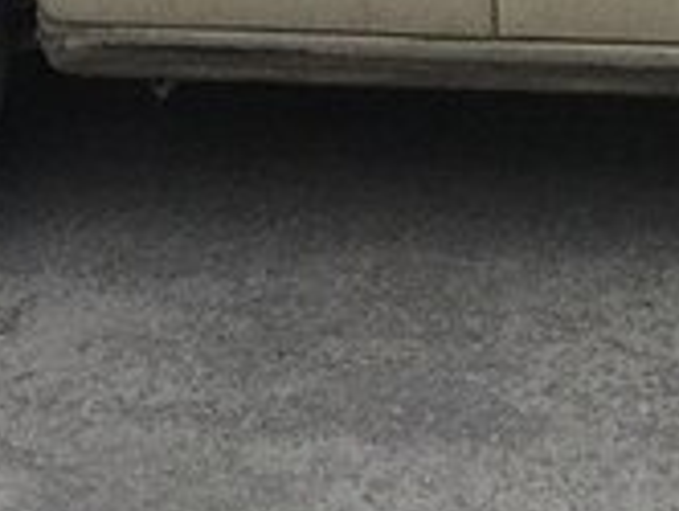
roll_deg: +2.3
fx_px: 2259
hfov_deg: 16.9
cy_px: -317
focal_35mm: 115
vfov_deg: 12.1
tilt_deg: -14.0
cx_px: 601
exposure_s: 1/8
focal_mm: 4.15
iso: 200
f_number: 2.2
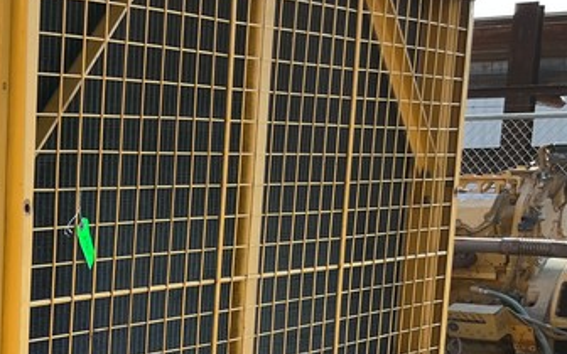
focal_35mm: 84
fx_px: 1298
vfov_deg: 15.3
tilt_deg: -6.3
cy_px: 354
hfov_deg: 21.8
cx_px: -201
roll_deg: -0.2
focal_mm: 5.1
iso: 50
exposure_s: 1/668
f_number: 1.6
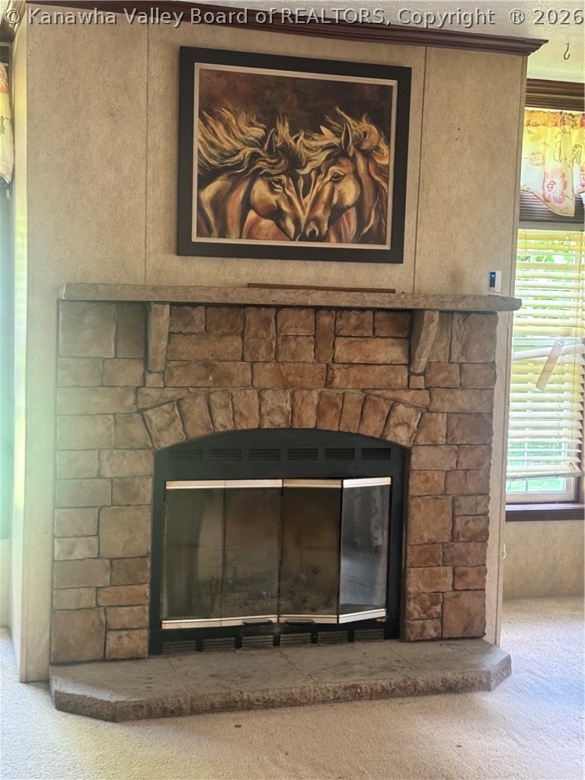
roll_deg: -1.8
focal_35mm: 48
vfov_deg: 39.7
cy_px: 390
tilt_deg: -4.7
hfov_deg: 30.3
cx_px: 292
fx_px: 1082
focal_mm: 6.76
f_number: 1.78
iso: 500
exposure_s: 1/30
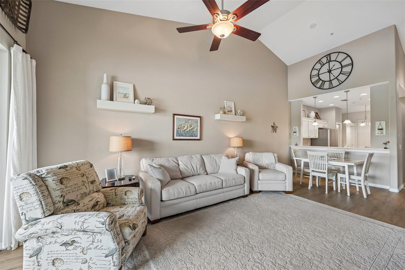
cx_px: 202
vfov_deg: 81.2
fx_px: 157
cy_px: 135
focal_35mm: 14
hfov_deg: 104.3
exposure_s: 1/20
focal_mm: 14
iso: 400
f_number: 8
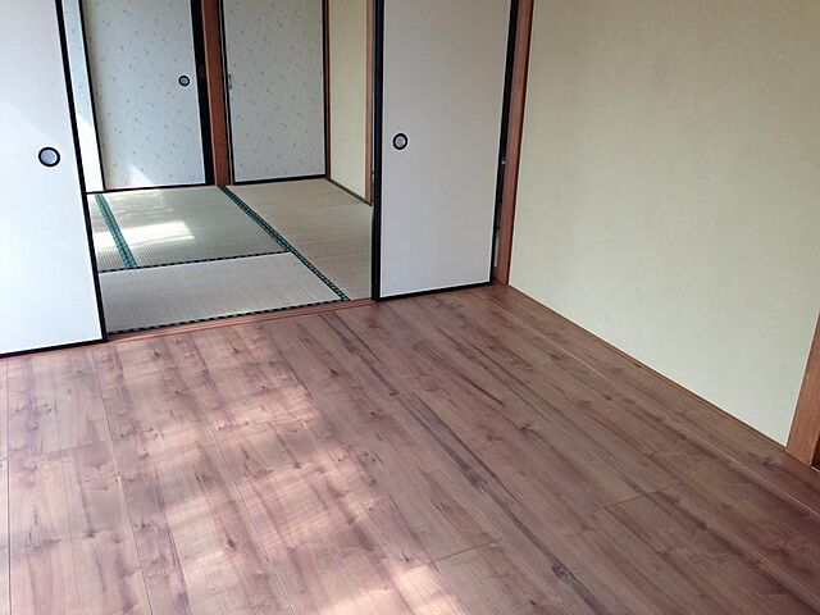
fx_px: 782
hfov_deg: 55.4
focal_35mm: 33
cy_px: 308
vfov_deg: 42.9
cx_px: 410
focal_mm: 4.13
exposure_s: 1/120
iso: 80
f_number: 2.4
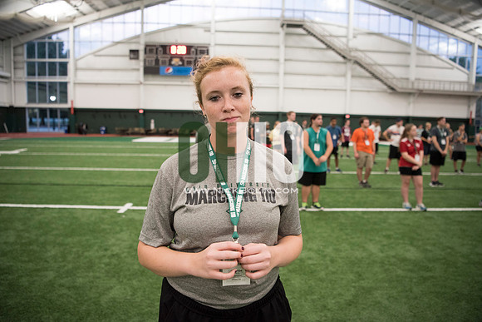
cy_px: 161
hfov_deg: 73.7
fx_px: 321
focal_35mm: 24
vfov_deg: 53.2
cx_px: 241
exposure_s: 1/200
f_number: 2.8
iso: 2000
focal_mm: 24
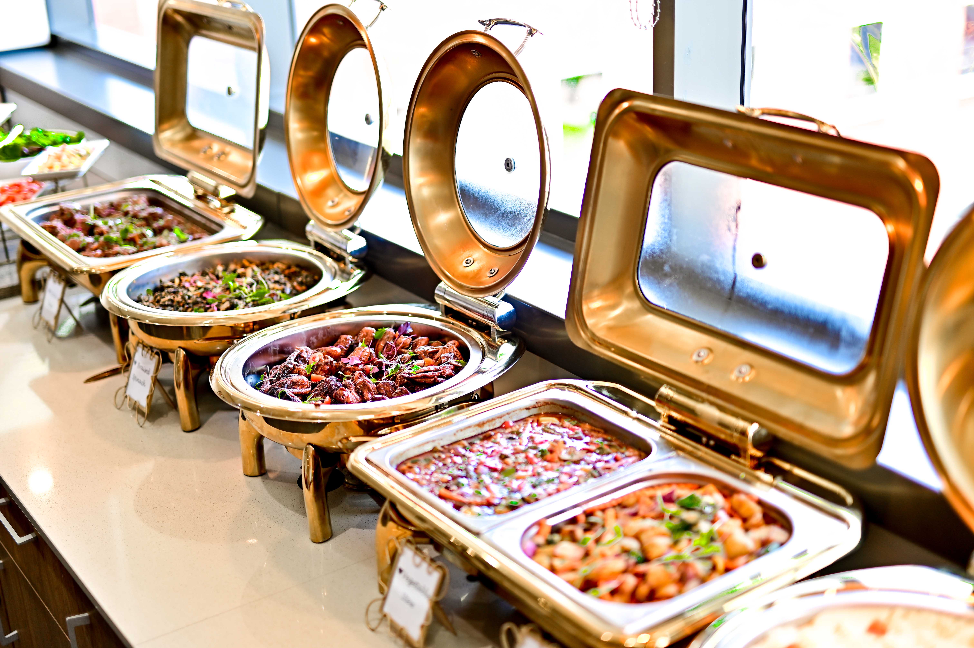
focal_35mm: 50
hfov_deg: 39.6
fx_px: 1352
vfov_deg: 27.0
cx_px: 487
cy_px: 324
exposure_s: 1/125
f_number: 1.4
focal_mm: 50
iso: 100
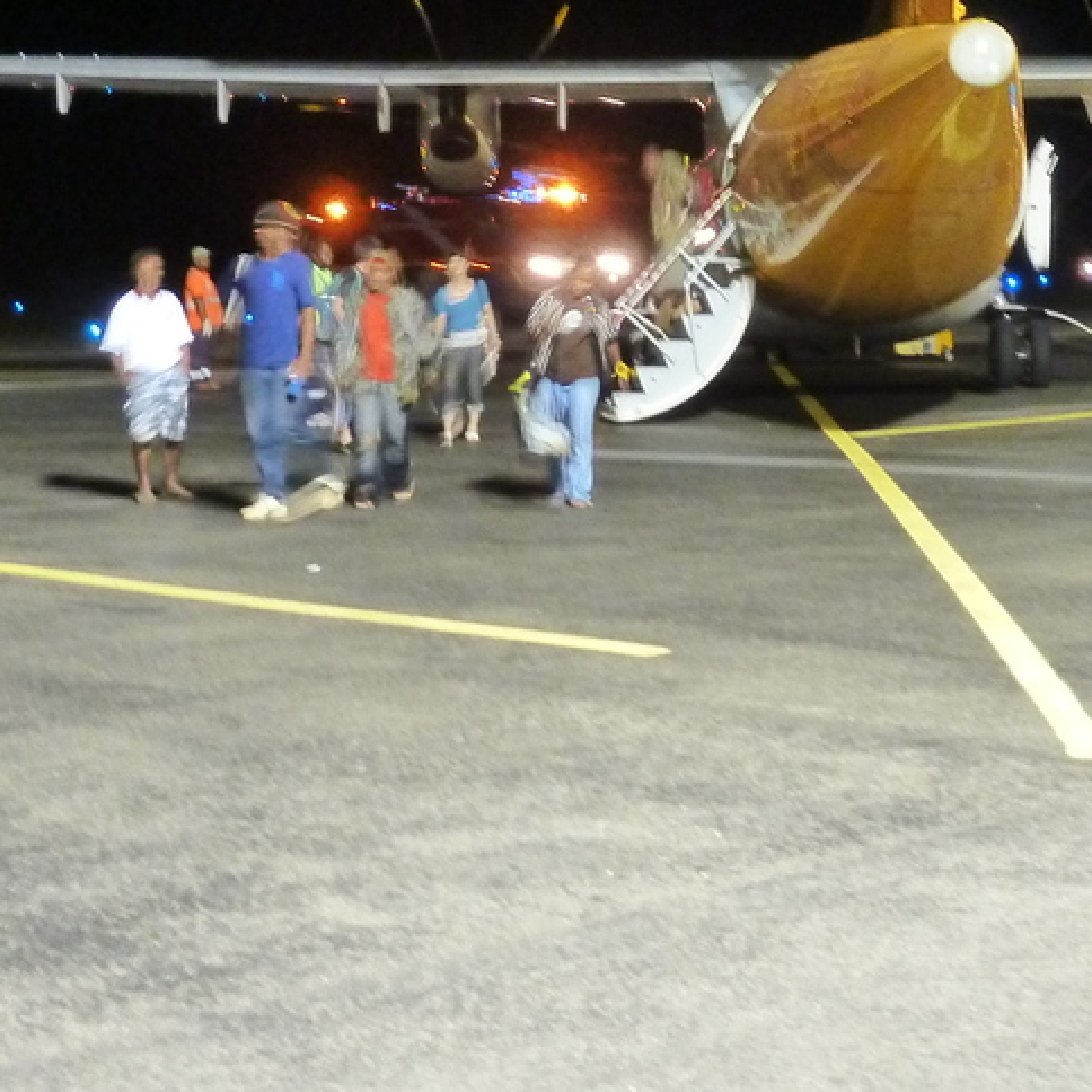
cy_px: 140
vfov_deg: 21.0
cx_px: 774
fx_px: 2891
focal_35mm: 81
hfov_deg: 21.3
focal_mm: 6.1
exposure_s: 1/2
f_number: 3.6
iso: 800
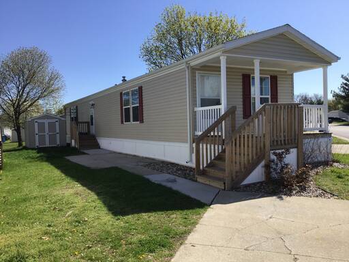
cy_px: 131
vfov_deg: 45.4
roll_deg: +0.9
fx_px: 313
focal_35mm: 31
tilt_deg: -3.0
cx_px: 174
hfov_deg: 58.4
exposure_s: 1/1148
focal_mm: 3.3
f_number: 2.4
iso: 25
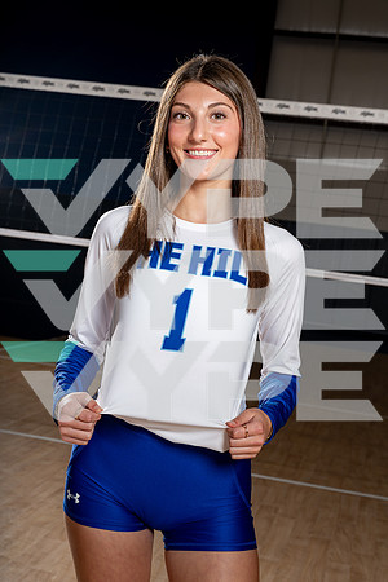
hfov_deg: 24.2
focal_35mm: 56
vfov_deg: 35.6
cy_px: 291
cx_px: 194
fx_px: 905
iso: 100
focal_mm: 56
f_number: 8
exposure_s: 1/250
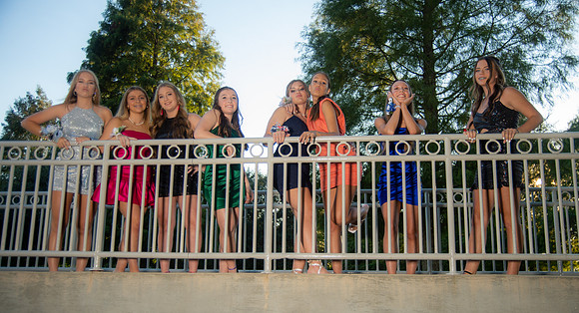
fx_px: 562
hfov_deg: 54.4
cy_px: 189
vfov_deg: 31.1
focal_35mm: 37
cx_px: 315
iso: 125
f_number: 4
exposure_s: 1/250
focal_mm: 32
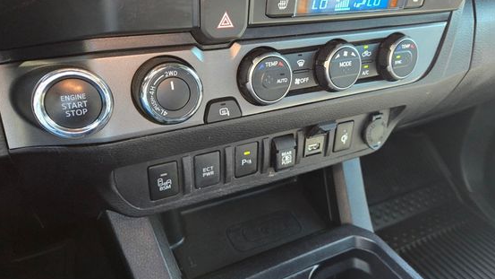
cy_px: 142
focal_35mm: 29
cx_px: 283
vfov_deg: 40.2
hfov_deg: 65.8
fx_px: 381
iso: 800
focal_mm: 5.4
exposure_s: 1/60
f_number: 1.8
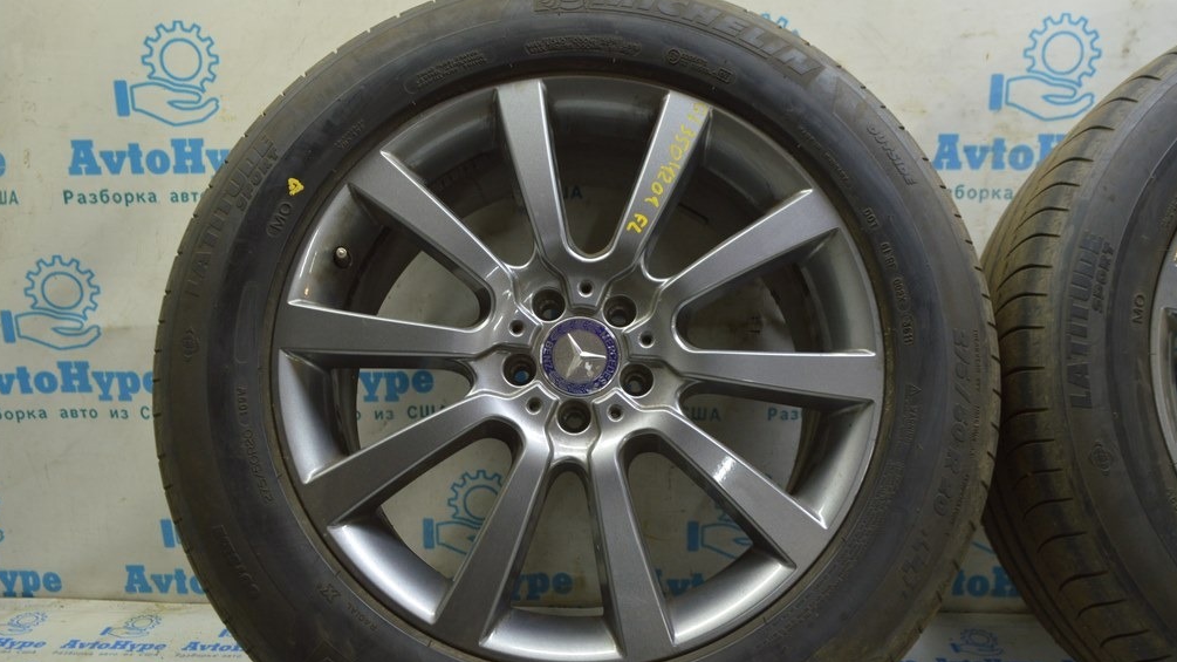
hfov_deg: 61.0
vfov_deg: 36.6
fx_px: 999
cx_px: 586
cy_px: 352
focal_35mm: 32
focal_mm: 20
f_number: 5.6
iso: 400
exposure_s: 1/20
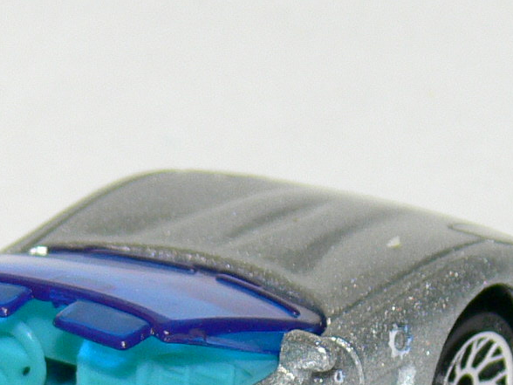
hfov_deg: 3.6
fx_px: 8151
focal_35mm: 550
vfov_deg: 2.7
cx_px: 91
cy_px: 397
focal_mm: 26.9
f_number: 3.6
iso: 100
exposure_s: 1/30
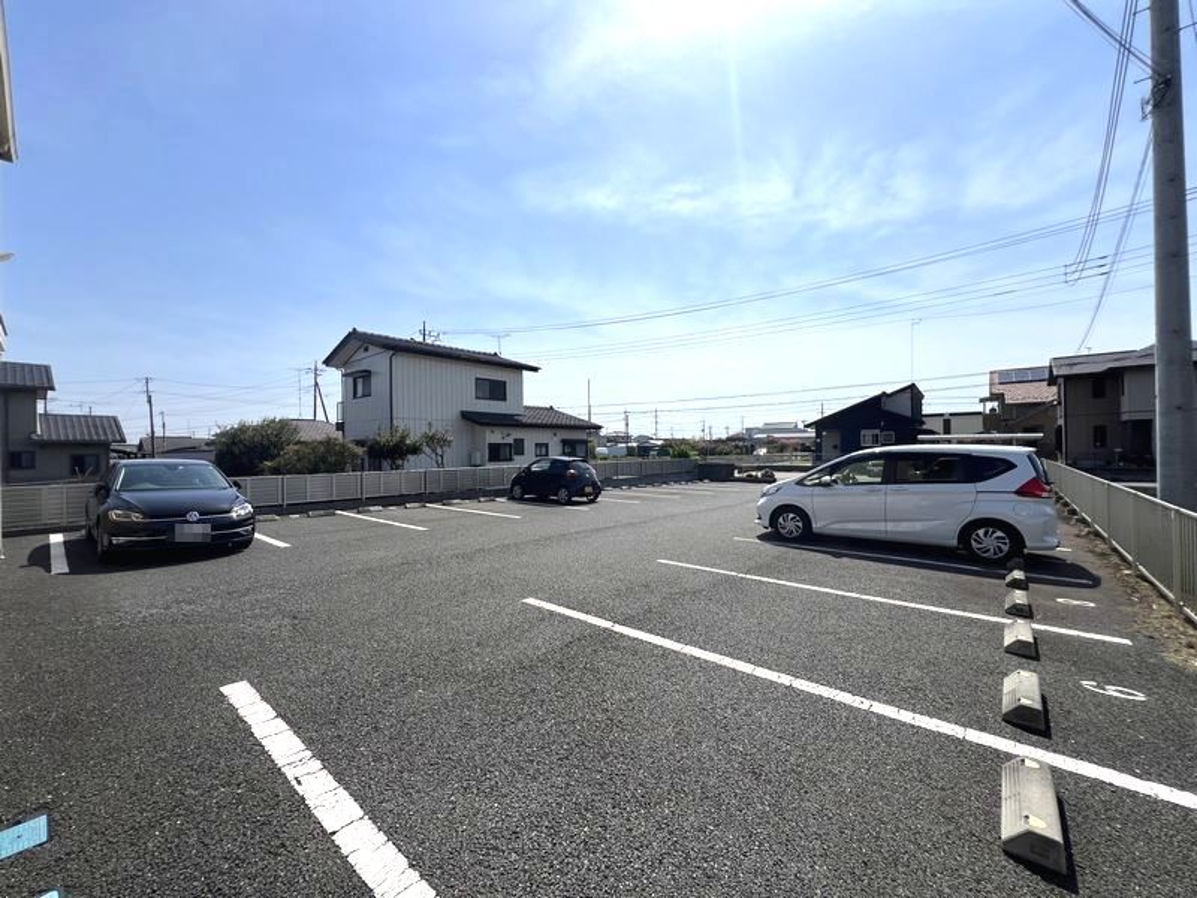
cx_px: 598
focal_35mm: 13
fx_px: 450
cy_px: 449
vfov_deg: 89.9
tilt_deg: -0.3
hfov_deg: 106.2
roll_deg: +1.0
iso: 32
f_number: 1.8
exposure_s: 1/3534
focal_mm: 1.57
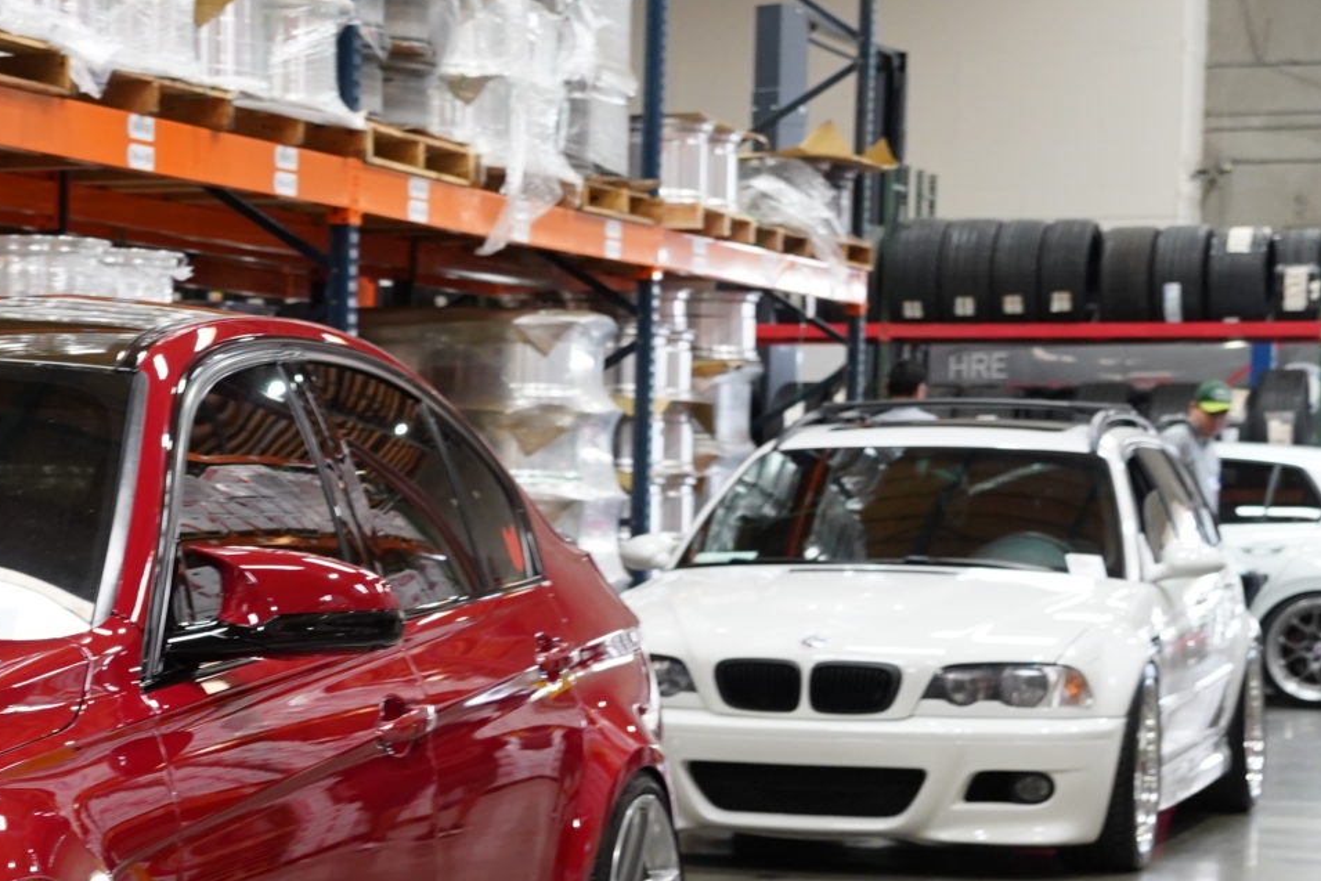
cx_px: -264
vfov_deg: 11.5
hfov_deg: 16.6
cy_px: 889
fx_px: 4330
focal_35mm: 118
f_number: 5.6
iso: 1600
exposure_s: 1/50
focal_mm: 44
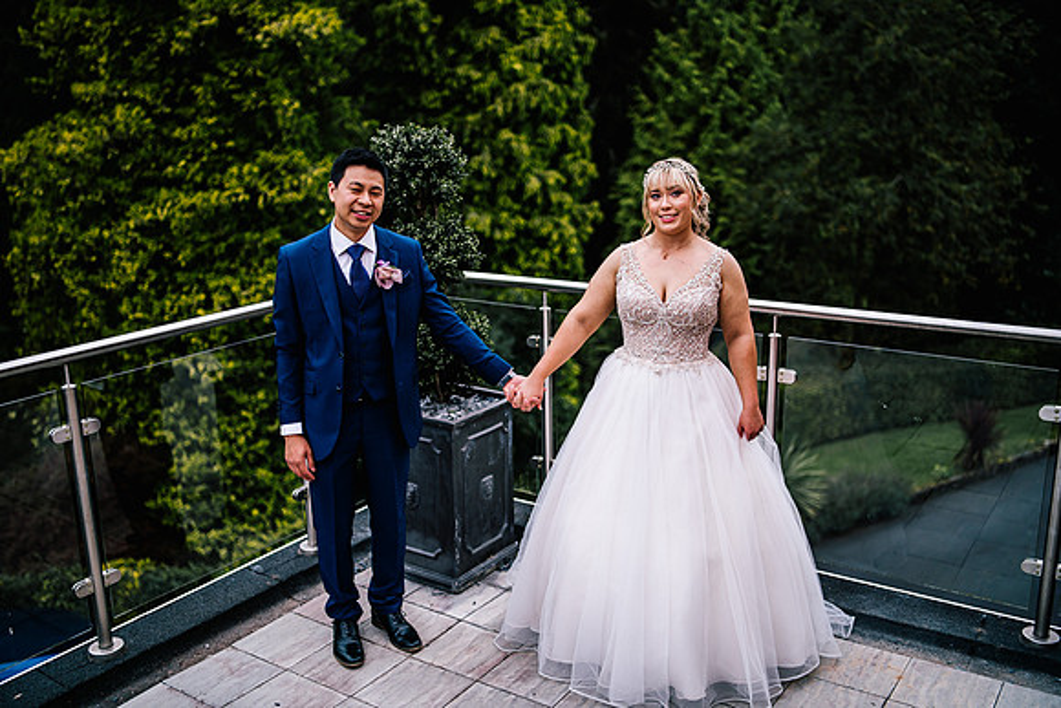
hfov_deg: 54.4
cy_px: 354
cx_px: 530
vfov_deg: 37.9
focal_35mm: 35
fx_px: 1032
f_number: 1.4
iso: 125
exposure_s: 1/250
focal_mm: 35
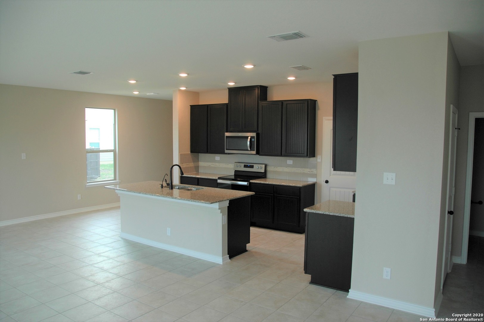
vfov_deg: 47.9
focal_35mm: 27
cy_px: 161
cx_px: 242
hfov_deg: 67.4
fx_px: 363
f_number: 4
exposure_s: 1/60
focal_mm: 18
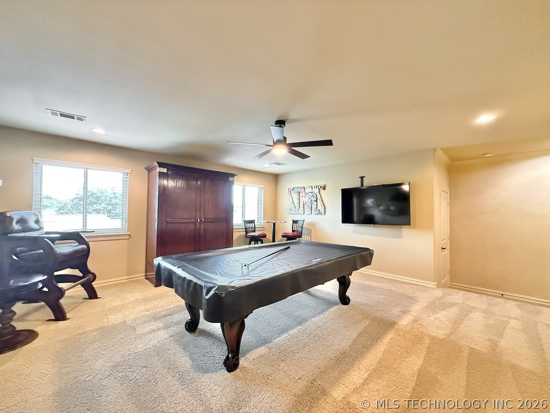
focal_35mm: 14
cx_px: 275
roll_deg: -0.5
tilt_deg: +1.4
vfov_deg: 85.7
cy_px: 206
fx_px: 222
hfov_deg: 102.1
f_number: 2.2
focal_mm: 2.22
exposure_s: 1/60
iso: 1600
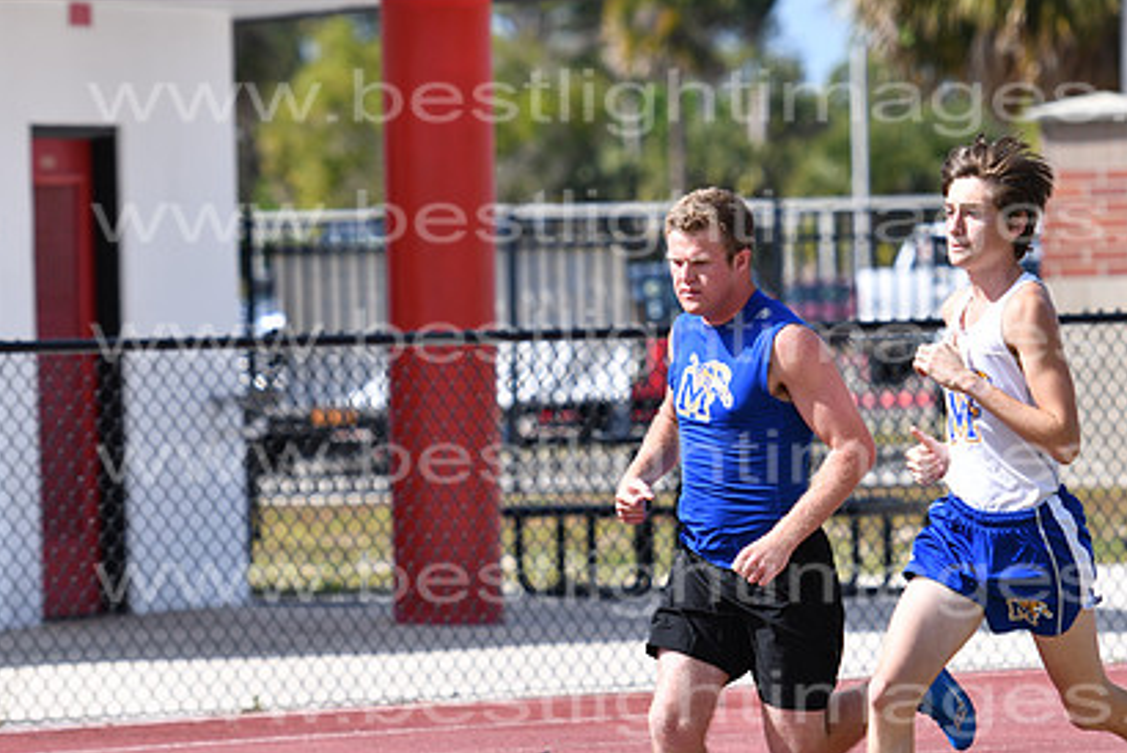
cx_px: 723
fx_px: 9639
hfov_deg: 6.7
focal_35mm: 308
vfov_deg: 4.5
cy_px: 524
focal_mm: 145
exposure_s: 1/1250
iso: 100
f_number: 4
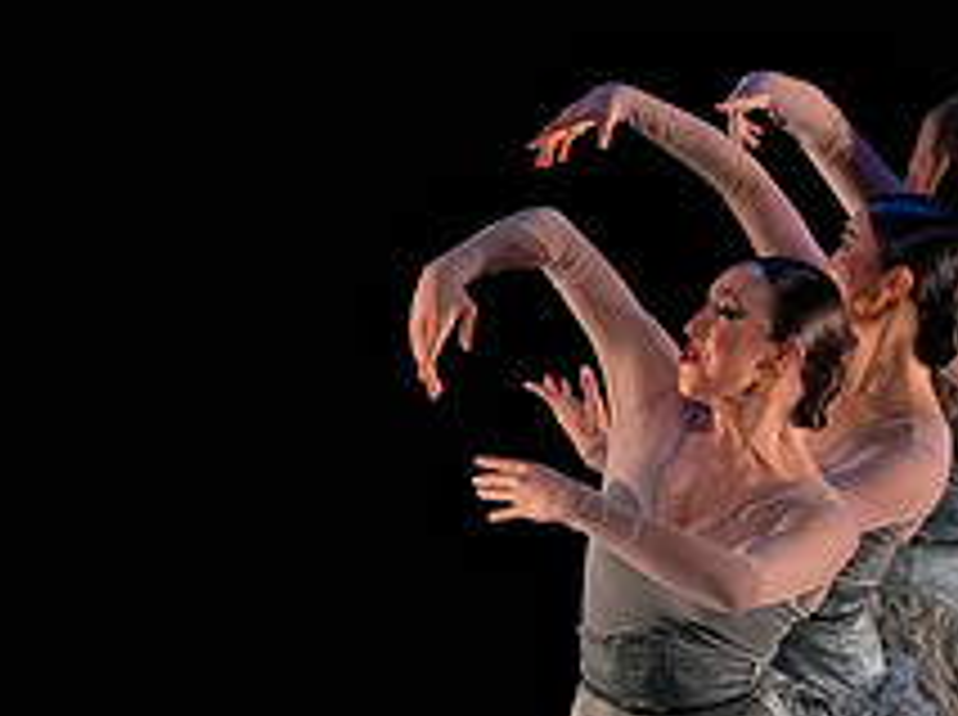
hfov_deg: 2.1
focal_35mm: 935
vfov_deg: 1.6
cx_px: 1189
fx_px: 25833
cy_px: 619
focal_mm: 265
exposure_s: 1/400
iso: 10000
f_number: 5.6
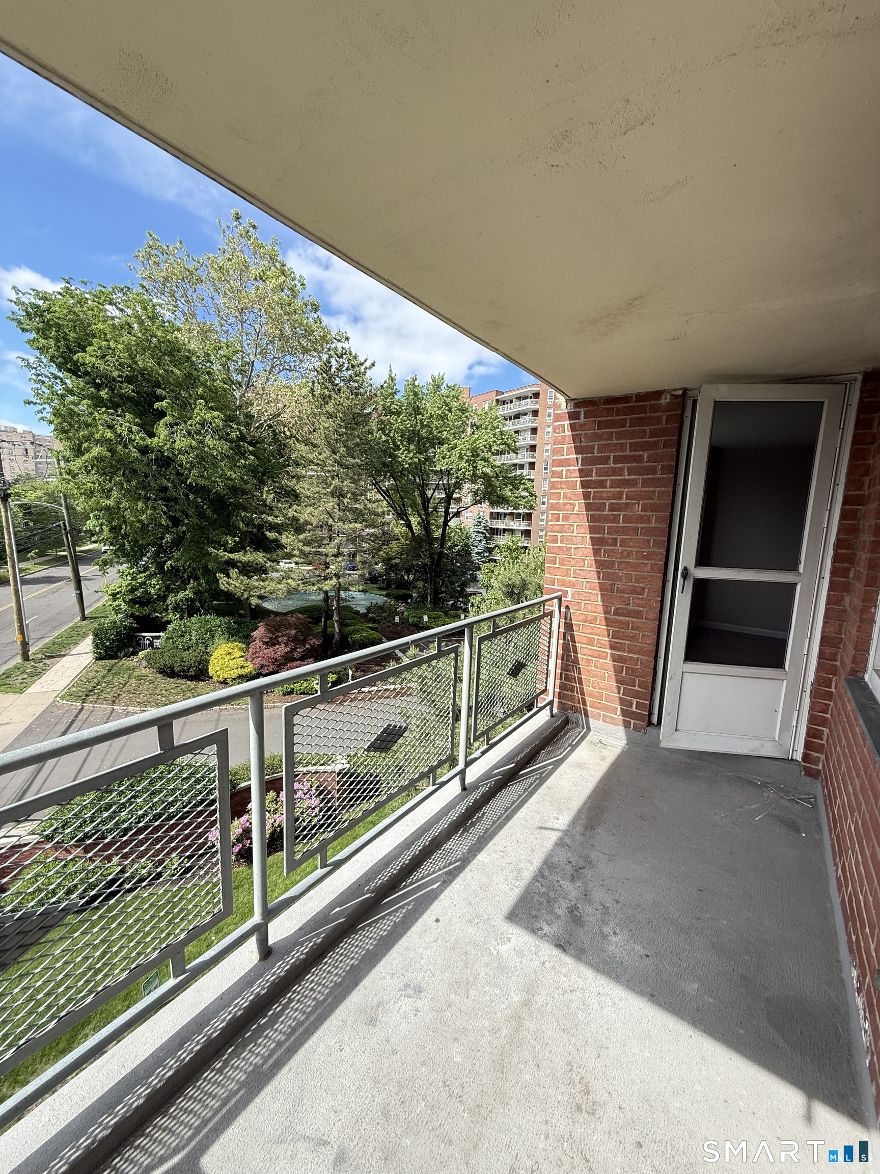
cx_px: 440
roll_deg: -1.8
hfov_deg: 85.7
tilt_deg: -7.6
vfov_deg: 102.1
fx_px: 475
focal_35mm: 14
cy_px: 587
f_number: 2.2
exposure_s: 1/864
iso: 64
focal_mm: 2.22
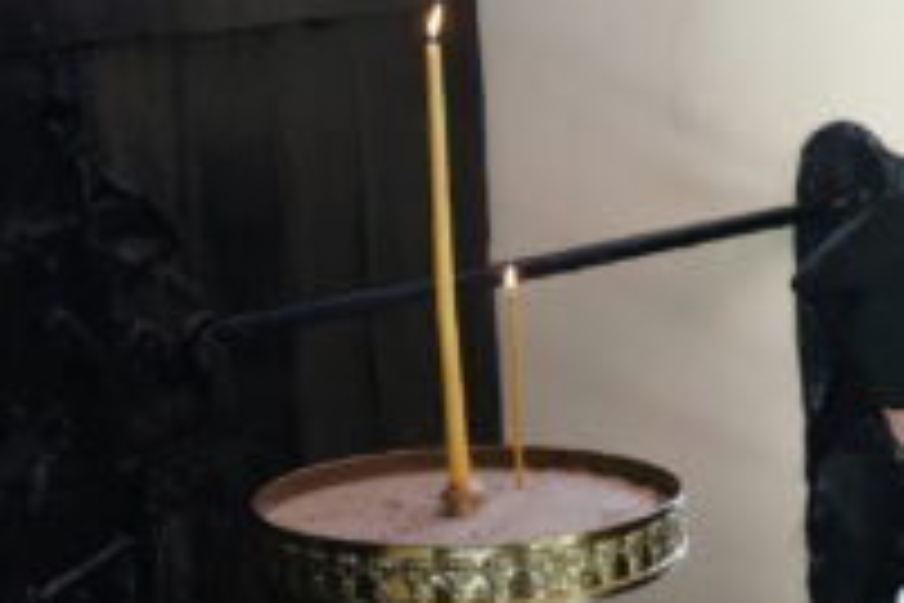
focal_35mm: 83
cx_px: 643
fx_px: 2084
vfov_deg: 16.3
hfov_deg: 24.3
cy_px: 518
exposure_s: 1/1250
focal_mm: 37
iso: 16000
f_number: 5.6
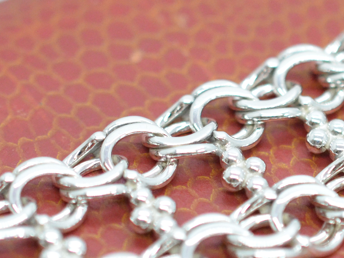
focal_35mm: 191
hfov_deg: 10.3
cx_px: 287
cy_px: 146
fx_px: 1898
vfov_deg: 7.8
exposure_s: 1/1600
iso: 2500
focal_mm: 40
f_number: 4
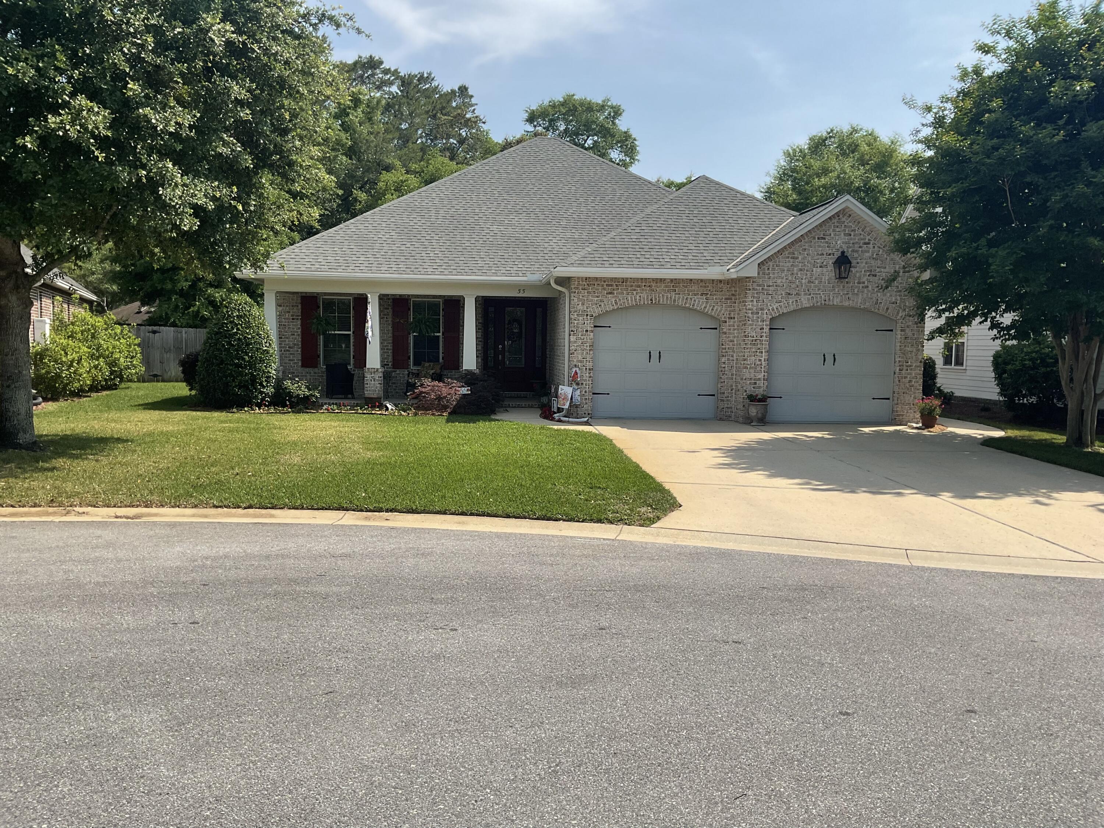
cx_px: 552
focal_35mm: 29
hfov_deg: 61.7
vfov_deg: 48.2
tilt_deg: -4.9
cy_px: 414
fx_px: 925
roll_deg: -0.8
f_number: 1.8
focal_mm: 3
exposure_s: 1/1848
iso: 16
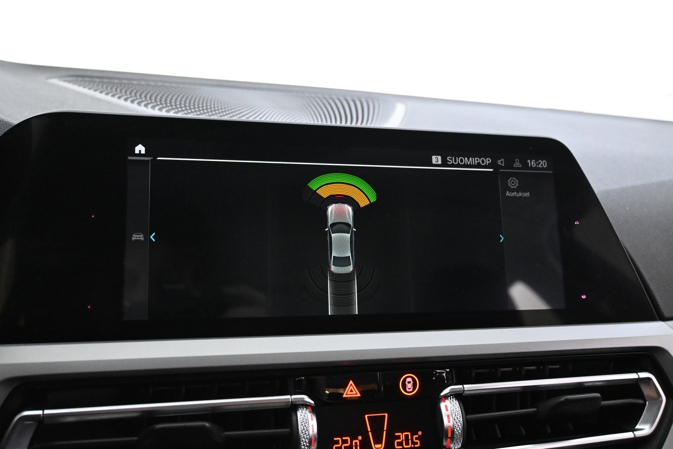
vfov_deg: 41.7
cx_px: 336
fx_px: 589
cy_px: 224
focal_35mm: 32
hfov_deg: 59.5
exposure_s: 1/40
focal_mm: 21
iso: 6400
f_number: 4
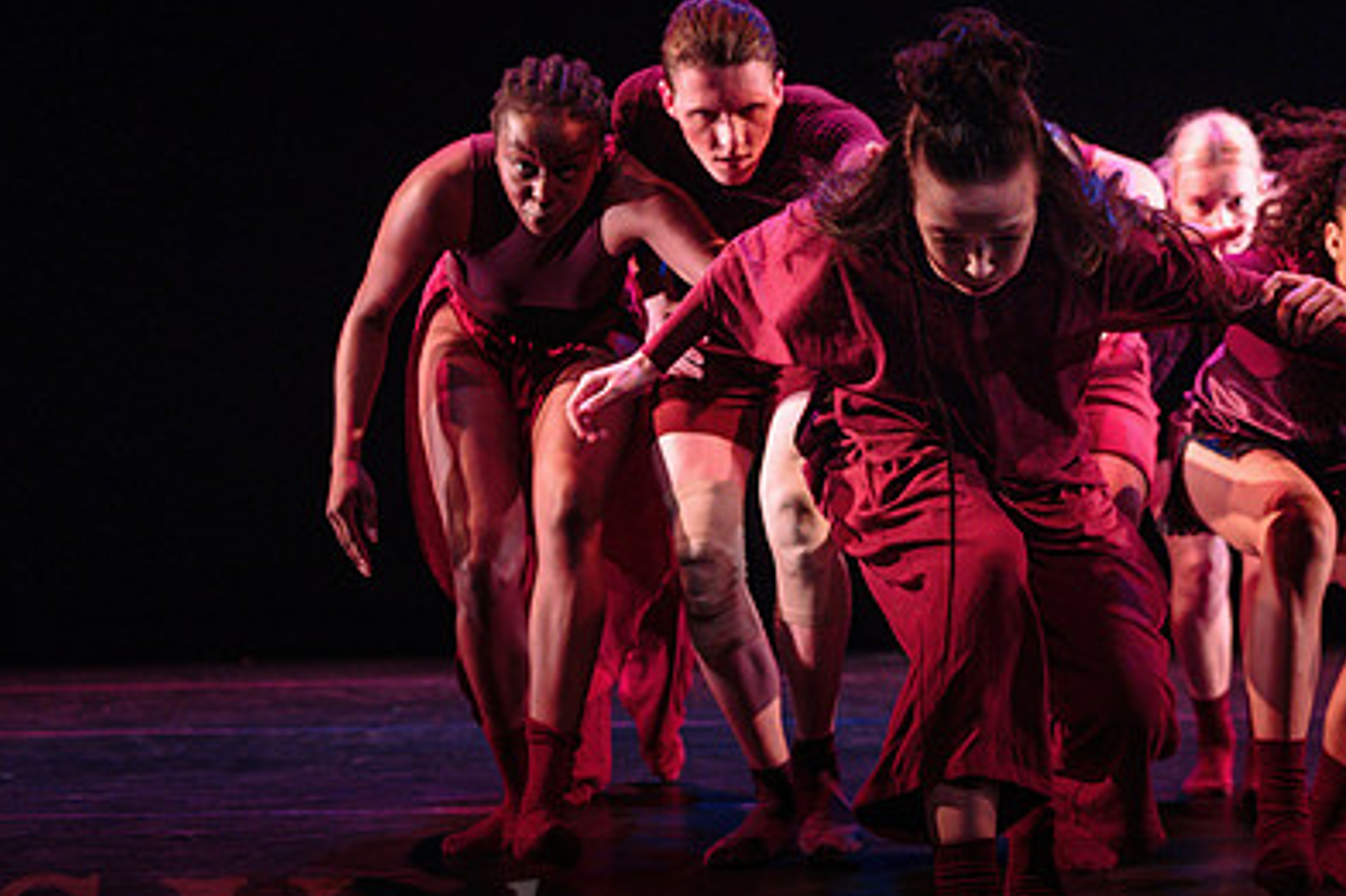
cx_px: 887
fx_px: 2467
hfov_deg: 30.3
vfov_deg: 20.6
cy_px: 531
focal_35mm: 66
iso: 2000
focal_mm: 40
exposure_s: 1/200
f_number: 2.8
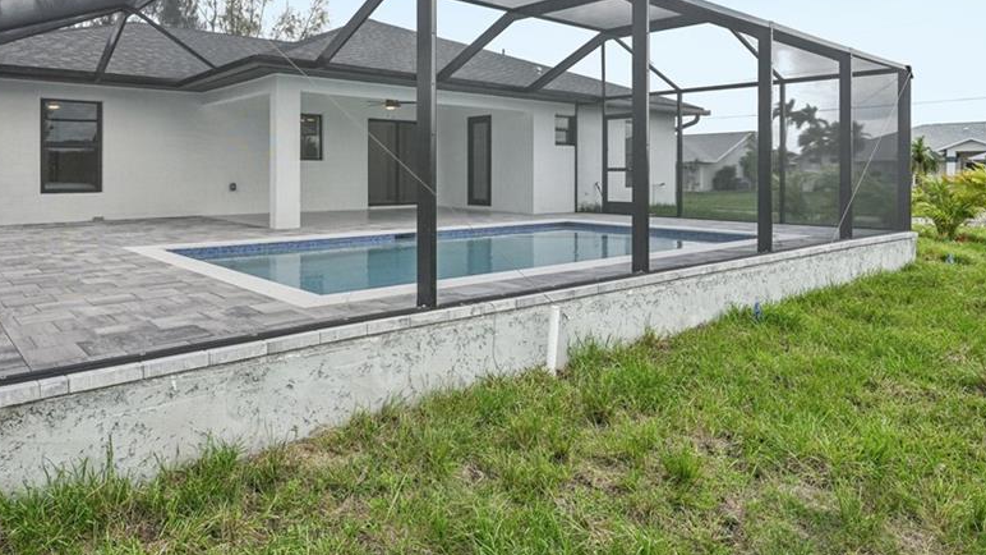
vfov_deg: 44.8
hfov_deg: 73.2
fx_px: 654
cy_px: 157
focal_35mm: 25
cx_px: 391
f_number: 8
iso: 400
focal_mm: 18
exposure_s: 1/500
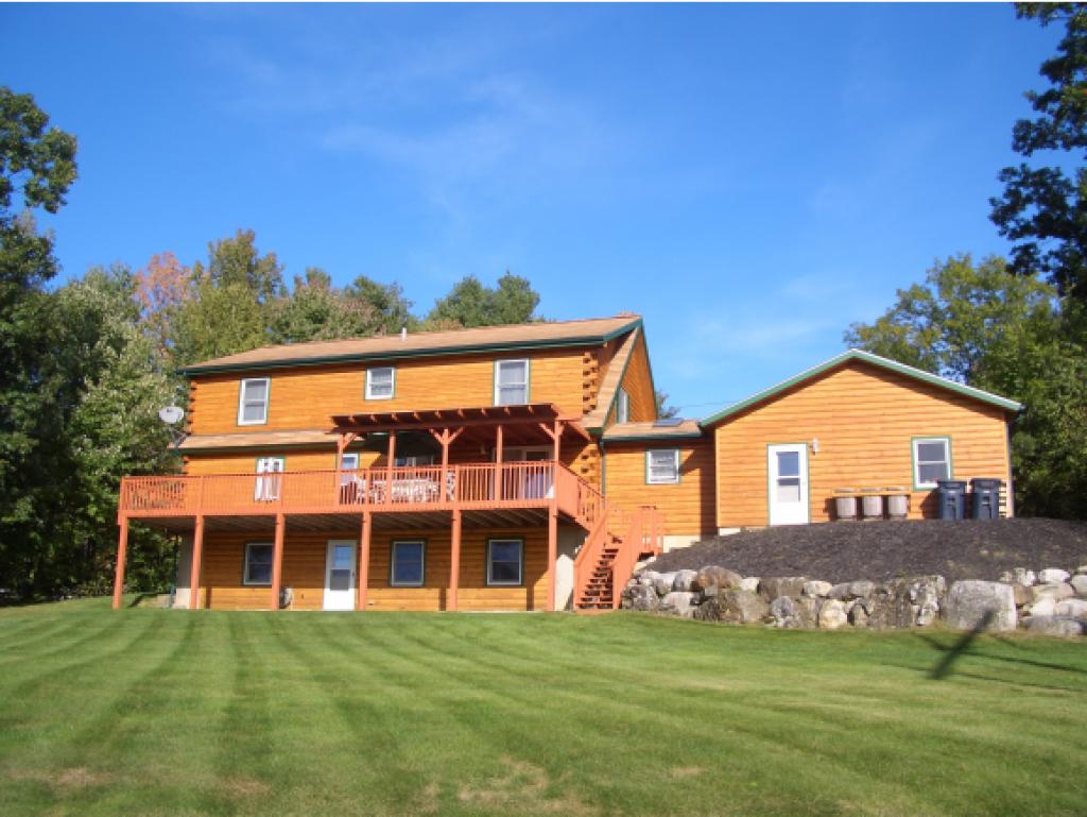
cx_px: 544
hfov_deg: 52.6
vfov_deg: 40.7
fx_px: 1100
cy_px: 408
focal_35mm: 35
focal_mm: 5.8
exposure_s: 1/320
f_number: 4.3
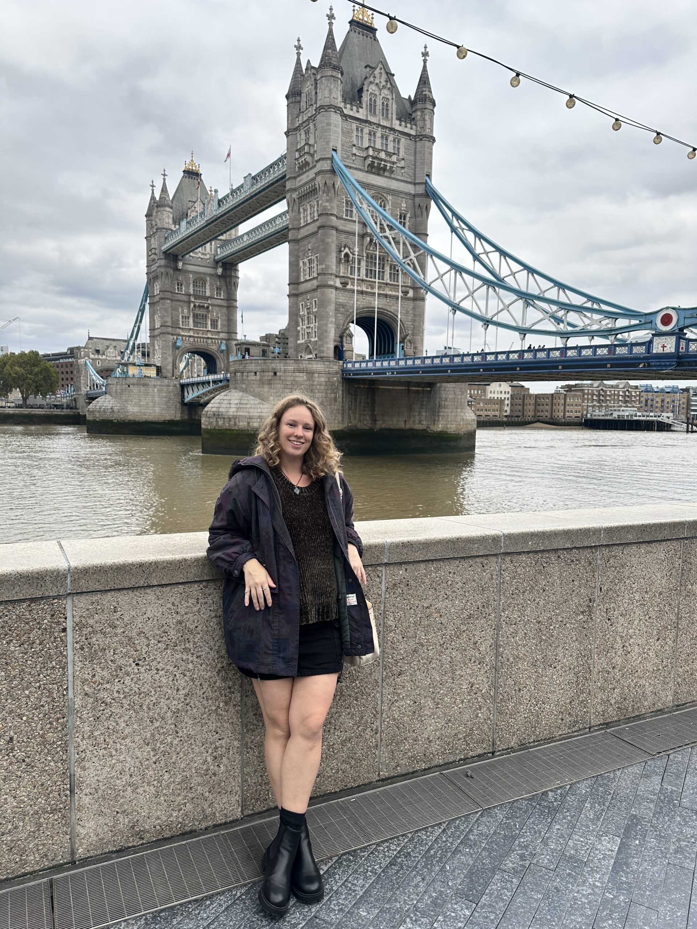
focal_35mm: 24
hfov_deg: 56.8
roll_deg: -1.7
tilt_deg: -5.7
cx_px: 348
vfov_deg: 71.6
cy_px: 464
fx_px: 644
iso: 80
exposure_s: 1/654
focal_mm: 6.86
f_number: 1.78
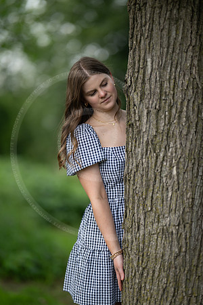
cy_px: 152
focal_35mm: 85
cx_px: 102
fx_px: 719
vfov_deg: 23.9
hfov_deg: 16.1
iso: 250
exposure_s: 1/640
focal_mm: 85
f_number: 1.2
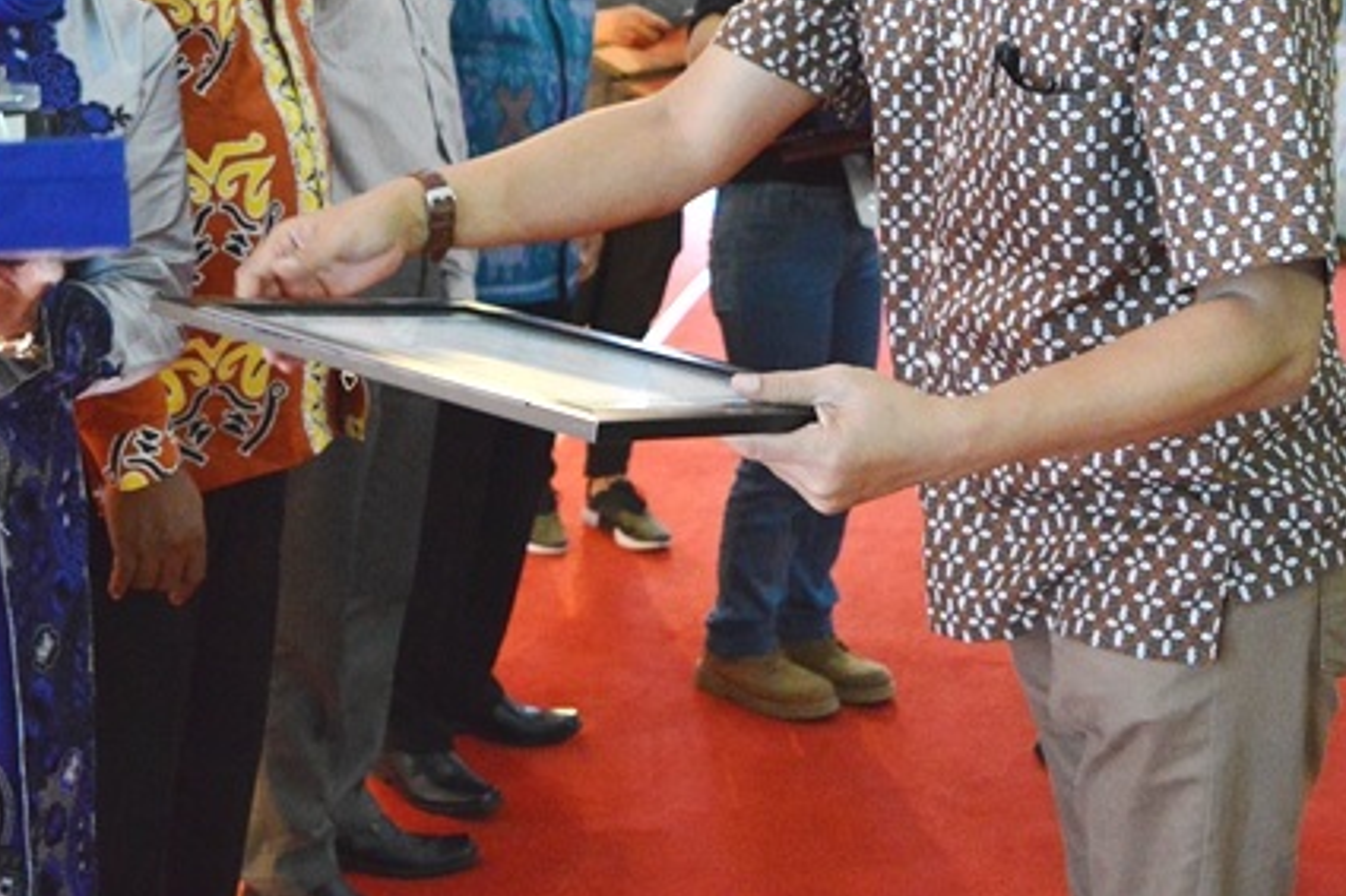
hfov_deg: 34.5
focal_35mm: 57
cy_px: 163
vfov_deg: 23.4
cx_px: 358
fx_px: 2127
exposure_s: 1/100
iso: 3200
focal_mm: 21
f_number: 3.8
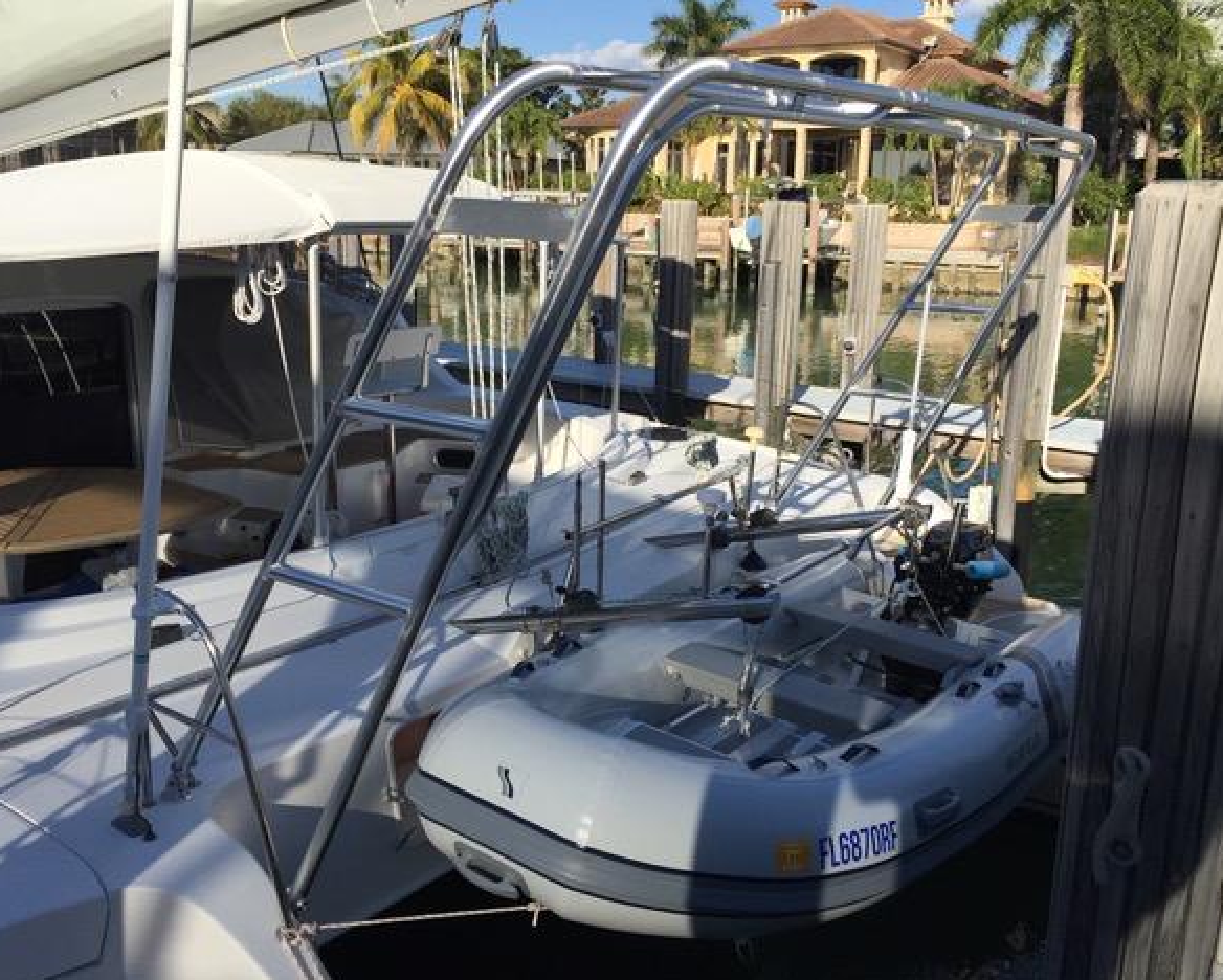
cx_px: 630
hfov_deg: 57.1
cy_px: 486
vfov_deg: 47.2
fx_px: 1123
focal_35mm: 31
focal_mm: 4.15
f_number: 2.2
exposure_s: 1/2825
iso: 32
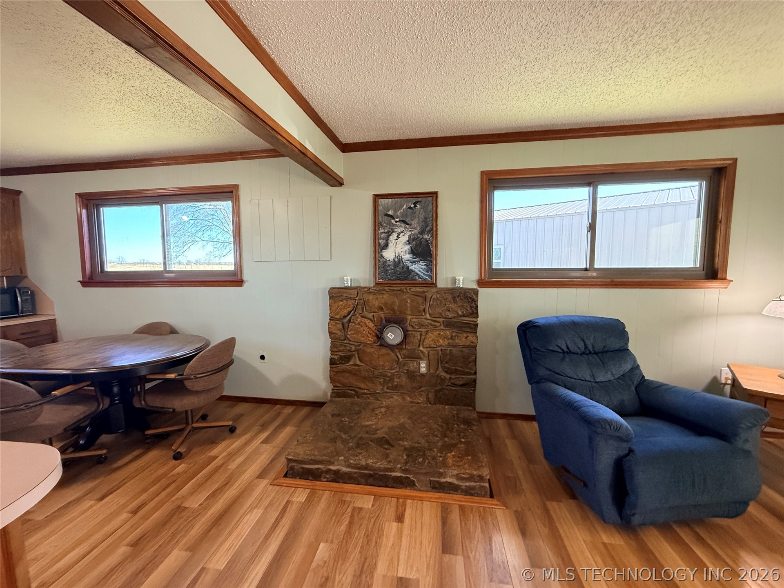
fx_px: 317
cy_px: 294
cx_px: 392
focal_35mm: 14
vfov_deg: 85.7
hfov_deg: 102.1
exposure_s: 1/120
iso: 640
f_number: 2.2
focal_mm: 2.22
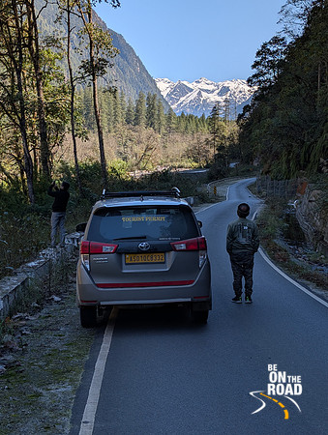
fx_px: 617
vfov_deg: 38.9
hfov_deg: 29.8
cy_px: 218
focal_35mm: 49
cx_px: 164
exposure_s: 1/1513
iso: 17
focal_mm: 6.9
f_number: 1.68
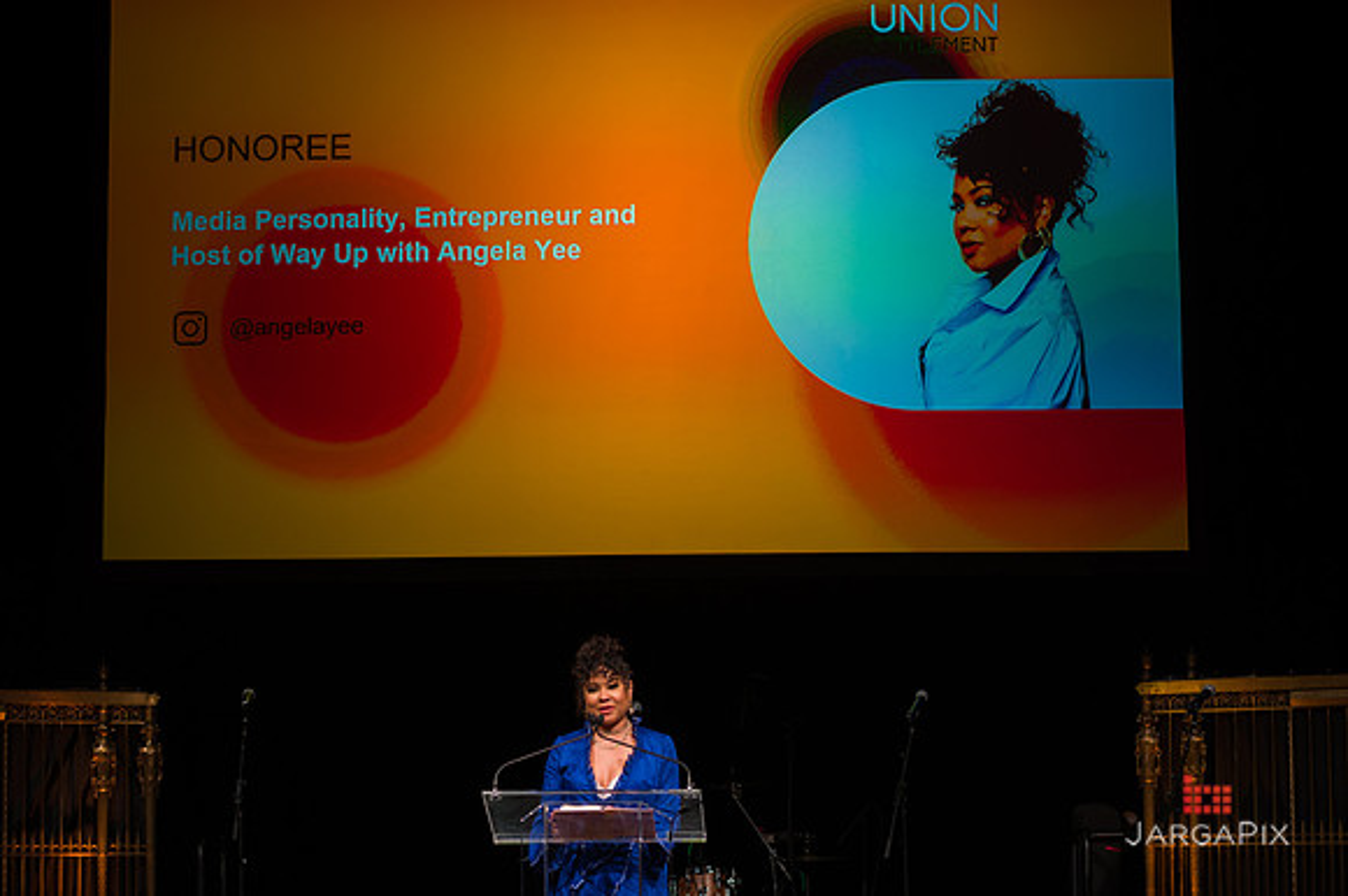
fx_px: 3069
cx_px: 674
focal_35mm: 82
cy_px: 448
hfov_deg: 24.8
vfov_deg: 16.6
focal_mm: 82
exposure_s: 1/320
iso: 1600
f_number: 3.2
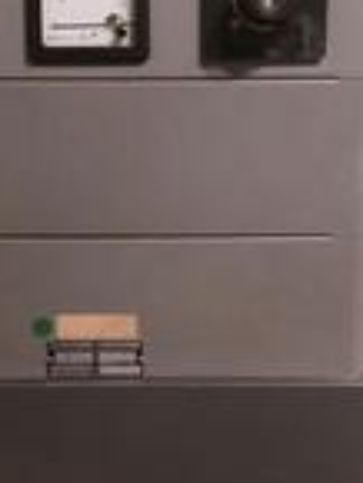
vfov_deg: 29.3
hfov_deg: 22.1
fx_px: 921
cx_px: 93
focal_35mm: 66
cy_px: 276
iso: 500
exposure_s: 1/25
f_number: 1.8
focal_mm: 5.23
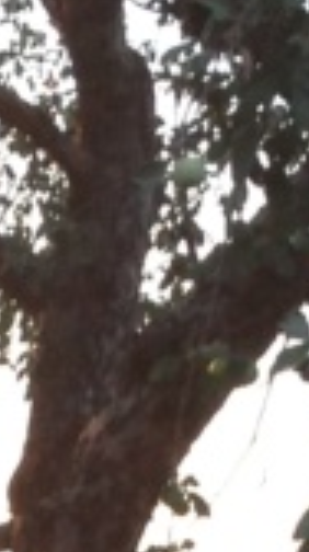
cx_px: -141
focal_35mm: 266
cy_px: 982
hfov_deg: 4.5
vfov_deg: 7.9
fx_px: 3890
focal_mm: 4.28
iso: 80
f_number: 2.4
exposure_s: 1/120
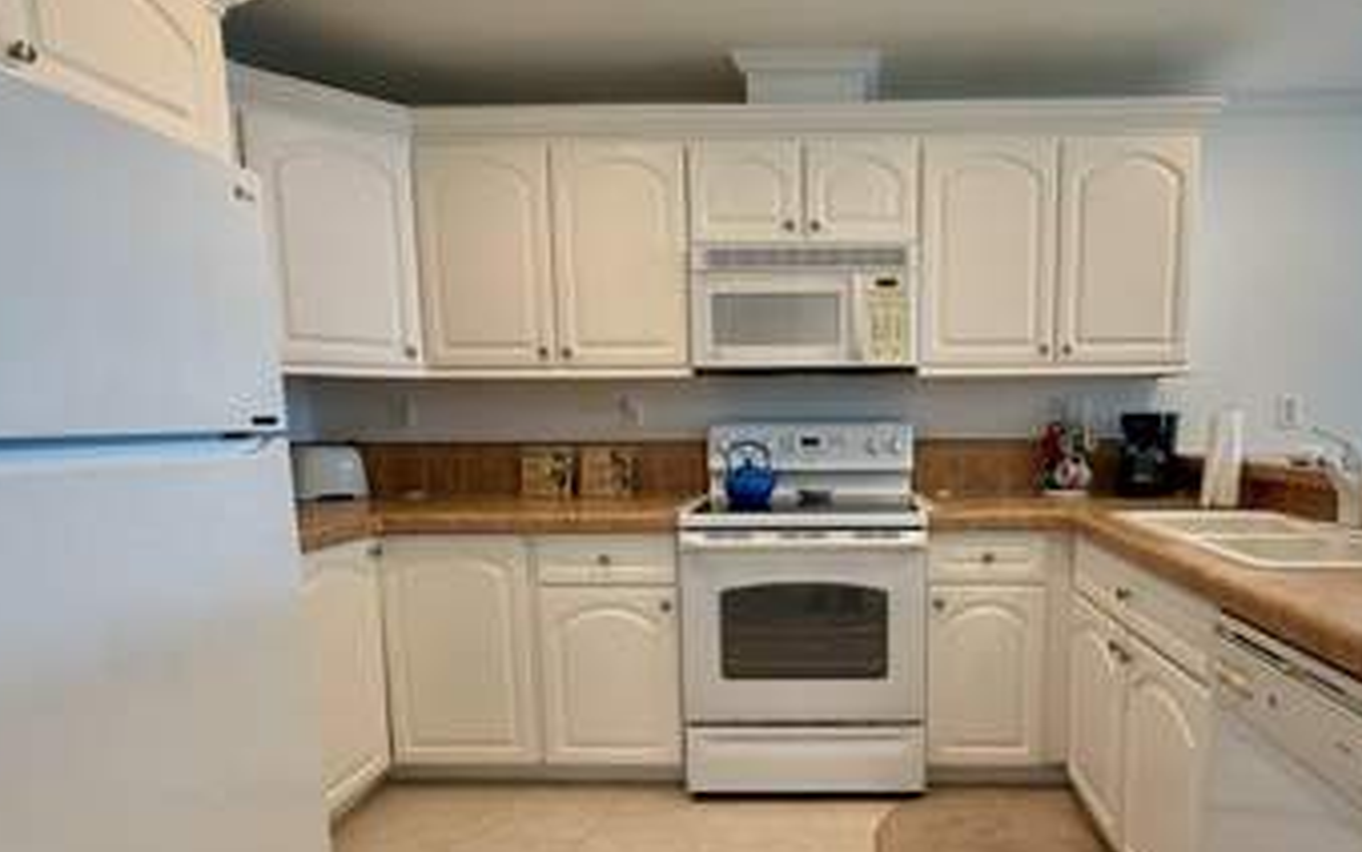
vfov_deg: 56.9
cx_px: 836
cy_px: 506
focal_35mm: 21
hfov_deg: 81.0
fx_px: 780
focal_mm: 2.22
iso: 250
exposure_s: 1/120
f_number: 2.2
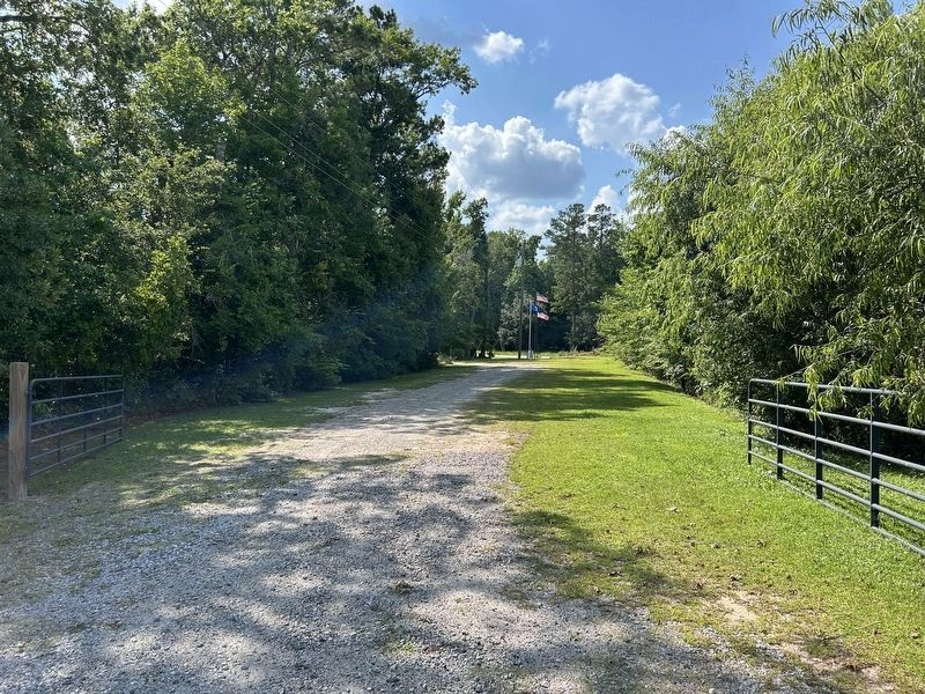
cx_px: 462
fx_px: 695
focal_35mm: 26
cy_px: 347
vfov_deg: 53.1
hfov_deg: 67.3
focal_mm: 5.7
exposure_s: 1/2457
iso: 50
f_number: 1.5
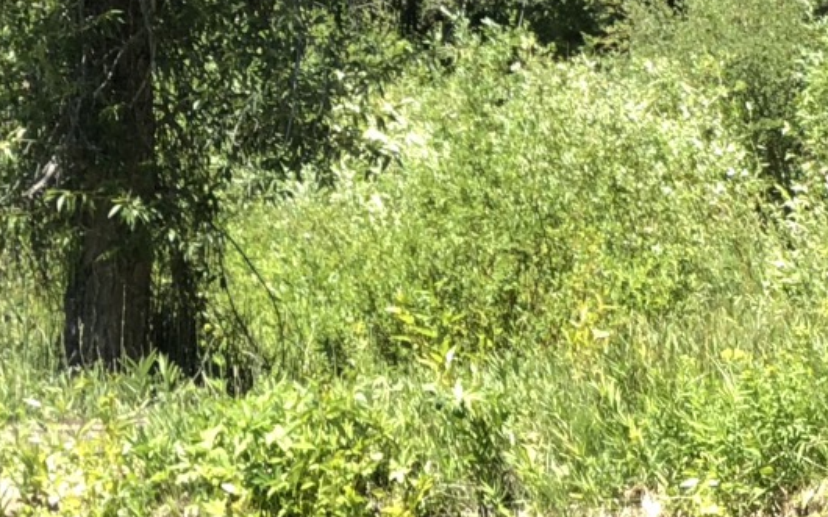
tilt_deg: +0.8
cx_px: 1522
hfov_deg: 8.8
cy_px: -28
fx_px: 5144
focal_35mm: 228
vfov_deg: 5.7
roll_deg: +2.7
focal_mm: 6.6
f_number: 2.8
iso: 20
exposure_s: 1/124
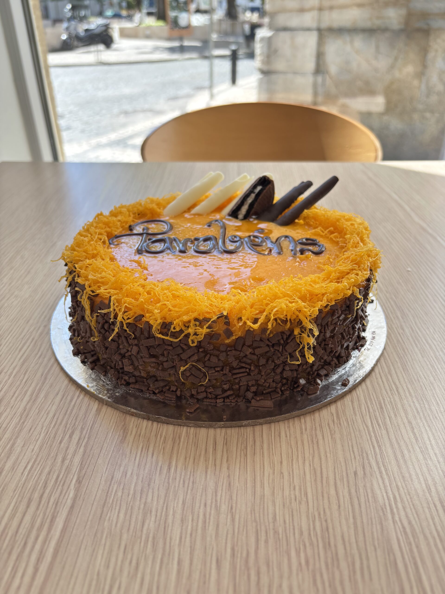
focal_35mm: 26
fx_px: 446
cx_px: 222
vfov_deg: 67.3
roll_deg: +0.0
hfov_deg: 53.1
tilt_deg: -31.4
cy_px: 297
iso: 50
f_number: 1.6
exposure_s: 1/228
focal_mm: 5.96
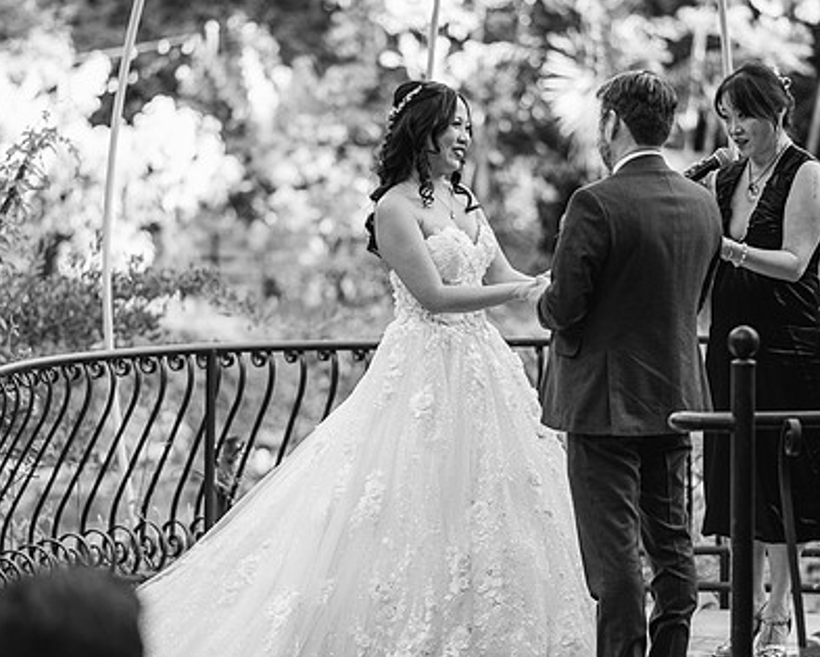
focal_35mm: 122
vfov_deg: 12.7
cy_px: 319
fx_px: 2963
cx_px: 394
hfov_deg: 15.8
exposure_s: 1/250
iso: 200
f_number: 2
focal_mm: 85
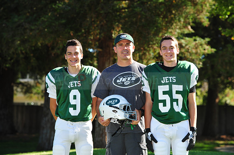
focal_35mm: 145
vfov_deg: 9.5
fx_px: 942
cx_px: 117
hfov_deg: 14.2
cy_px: 78
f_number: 5.6
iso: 400
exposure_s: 1/500
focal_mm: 145
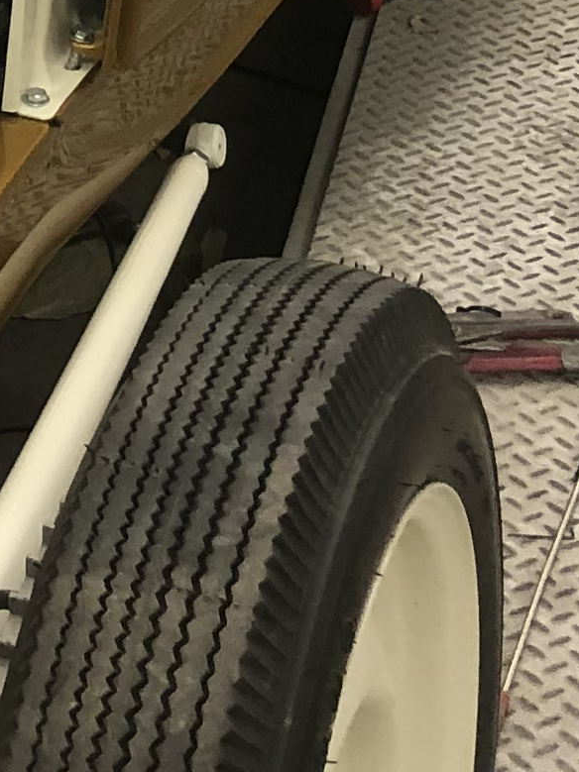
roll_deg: +1.4
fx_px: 3235
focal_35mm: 145
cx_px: -264
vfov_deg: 13.0
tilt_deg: -18.1
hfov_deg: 9.9
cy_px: -346
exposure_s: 1/15
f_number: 1.8
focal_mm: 3.99
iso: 40
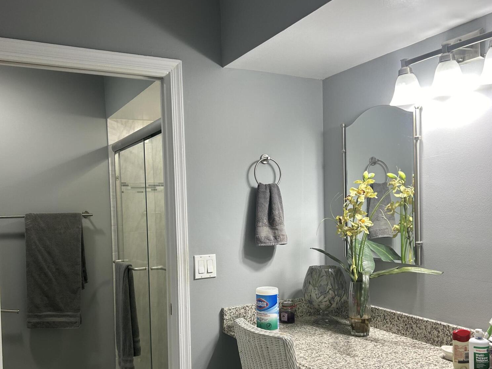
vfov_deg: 40.5
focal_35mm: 35
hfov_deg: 52.6
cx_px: 248
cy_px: 226
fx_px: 497
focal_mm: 5.7
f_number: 1.5
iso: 80
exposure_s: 1/120
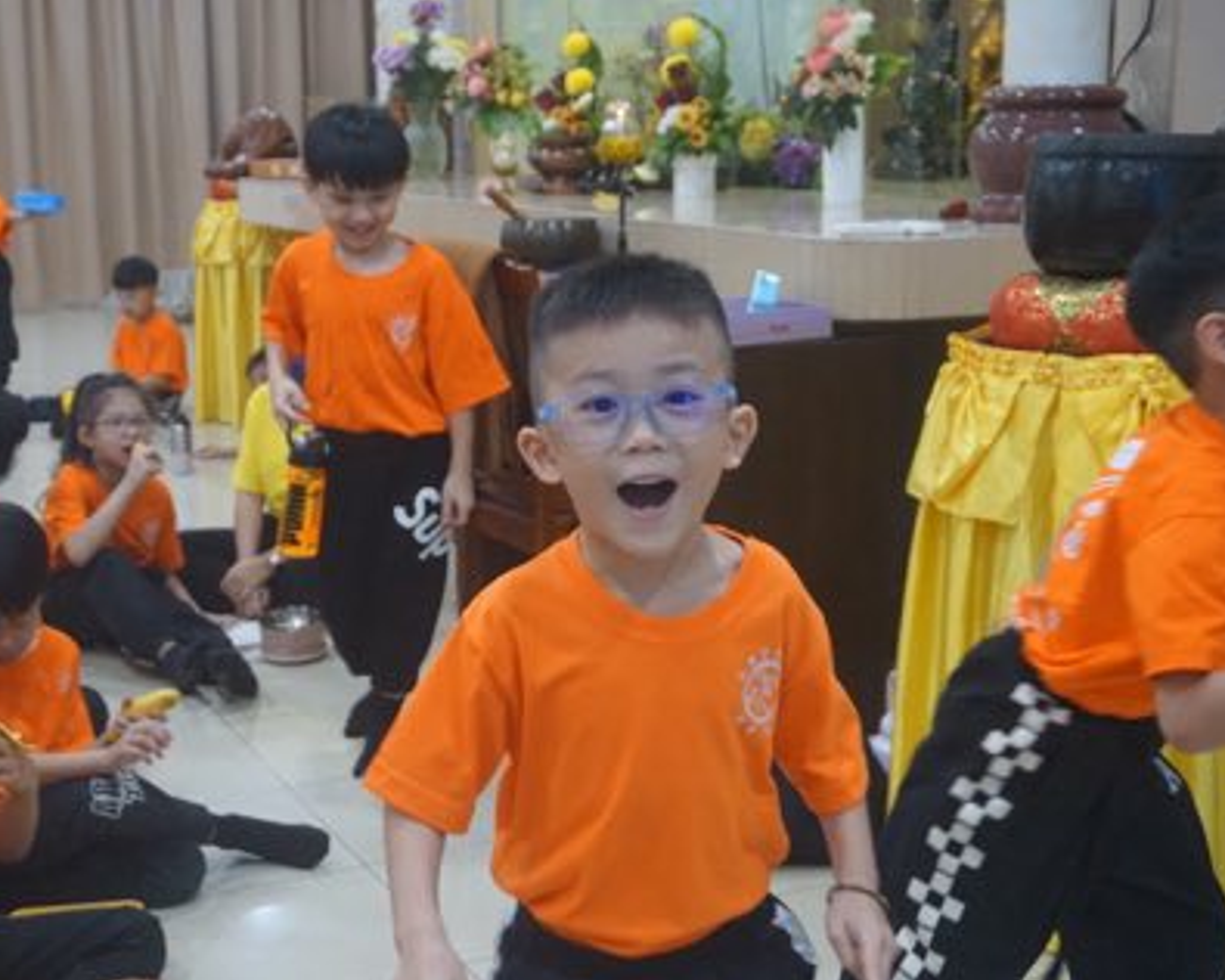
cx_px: 543
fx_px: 1797
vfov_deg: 30.5
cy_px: 493
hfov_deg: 37.6
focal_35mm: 50
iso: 3200
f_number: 4.5
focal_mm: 29
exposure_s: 1/100
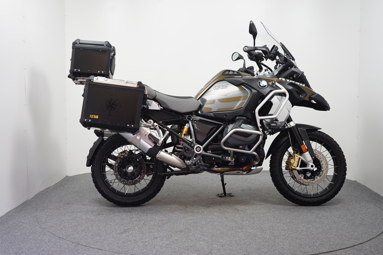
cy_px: 128
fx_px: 489
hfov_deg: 42.7
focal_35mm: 46
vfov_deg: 29.2
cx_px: 192
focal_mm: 46
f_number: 4.5
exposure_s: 1/60
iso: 800
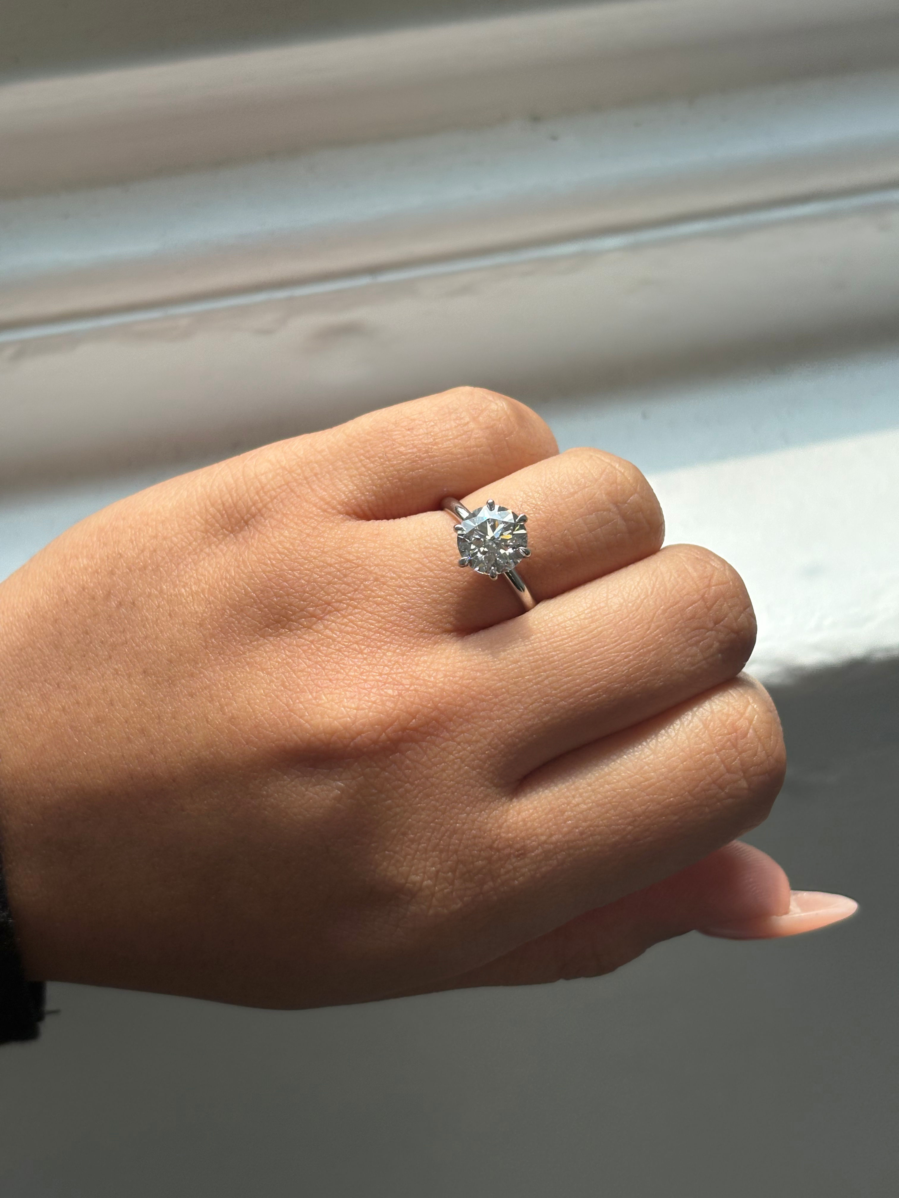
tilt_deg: -49.7
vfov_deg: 36.8
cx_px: 450
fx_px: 1801
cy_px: 599
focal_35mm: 52
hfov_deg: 28.0
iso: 40
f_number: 1.6
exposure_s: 1/1065
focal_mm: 6
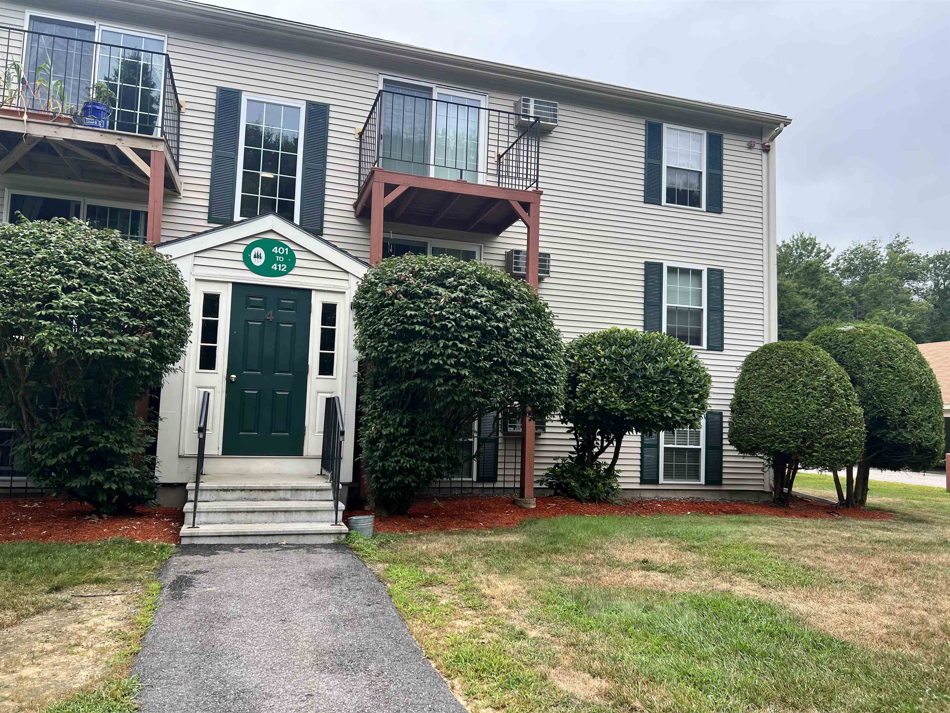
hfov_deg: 67.3
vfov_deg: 53.1
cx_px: 475
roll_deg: -1.4
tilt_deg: +4.7
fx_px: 714
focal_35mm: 26
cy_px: 356
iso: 50
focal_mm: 5.7
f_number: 1.5
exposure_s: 1/733
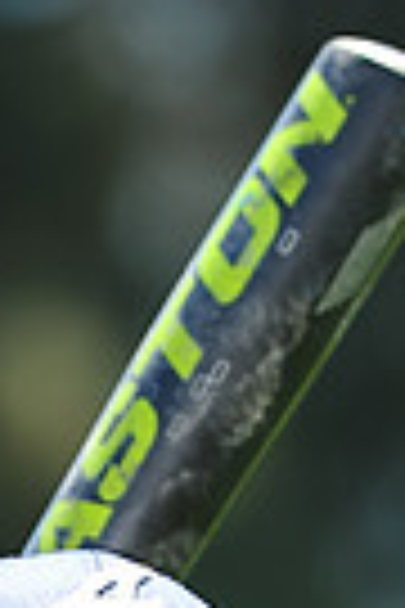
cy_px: 1171
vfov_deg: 2.4
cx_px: -9
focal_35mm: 858
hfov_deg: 1.6
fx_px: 14478
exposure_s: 1/500
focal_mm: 200
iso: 200
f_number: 4.5
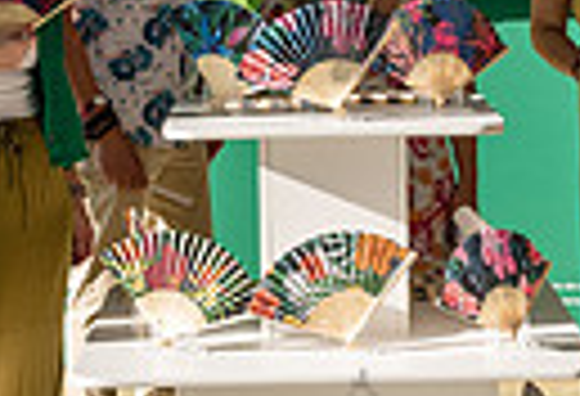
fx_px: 2320
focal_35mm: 143
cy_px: 0
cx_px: 394
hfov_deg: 14.2
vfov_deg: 9.7
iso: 500
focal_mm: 31
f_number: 4
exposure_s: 1/1600
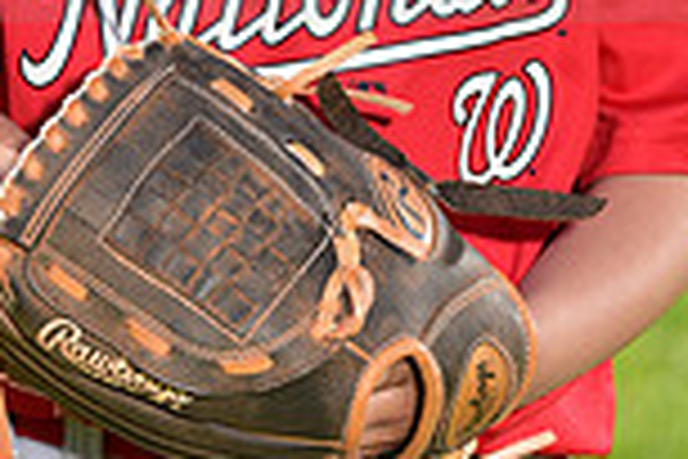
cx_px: 259
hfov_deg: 4.5
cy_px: -122
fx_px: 8714
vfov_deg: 3.0
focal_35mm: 456
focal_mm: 120
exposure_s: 1/250
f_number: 5
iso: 80
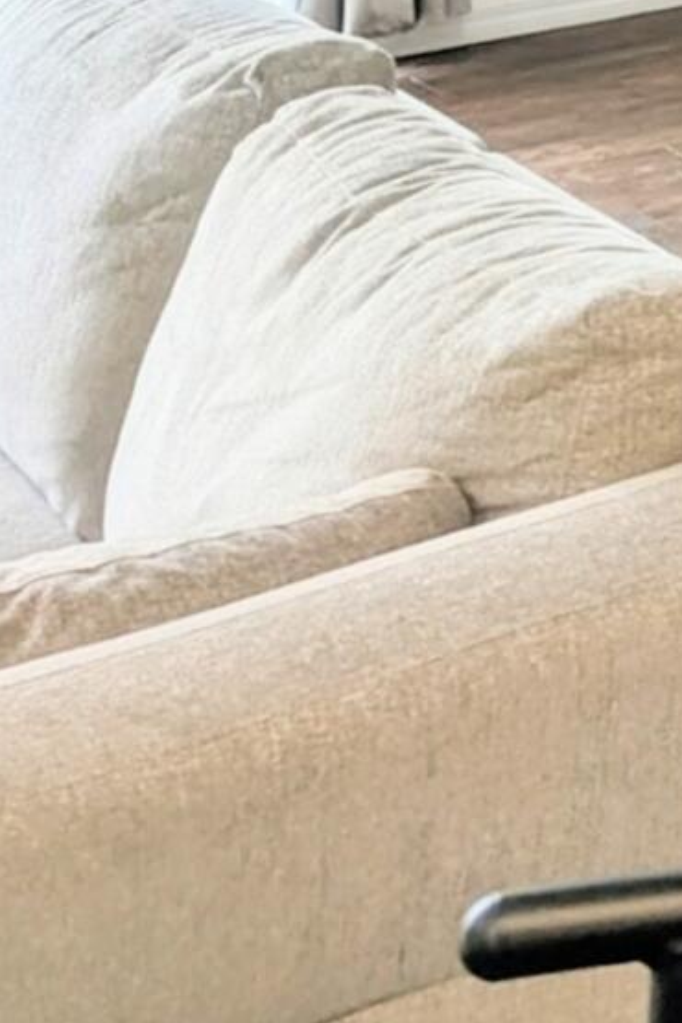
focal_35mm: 90
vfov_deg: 20.6
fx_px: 2557
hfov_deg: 13.6
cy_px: -317
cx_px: 1225
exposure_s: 1/42.7
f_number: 1.85
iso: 44
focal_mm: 6.81
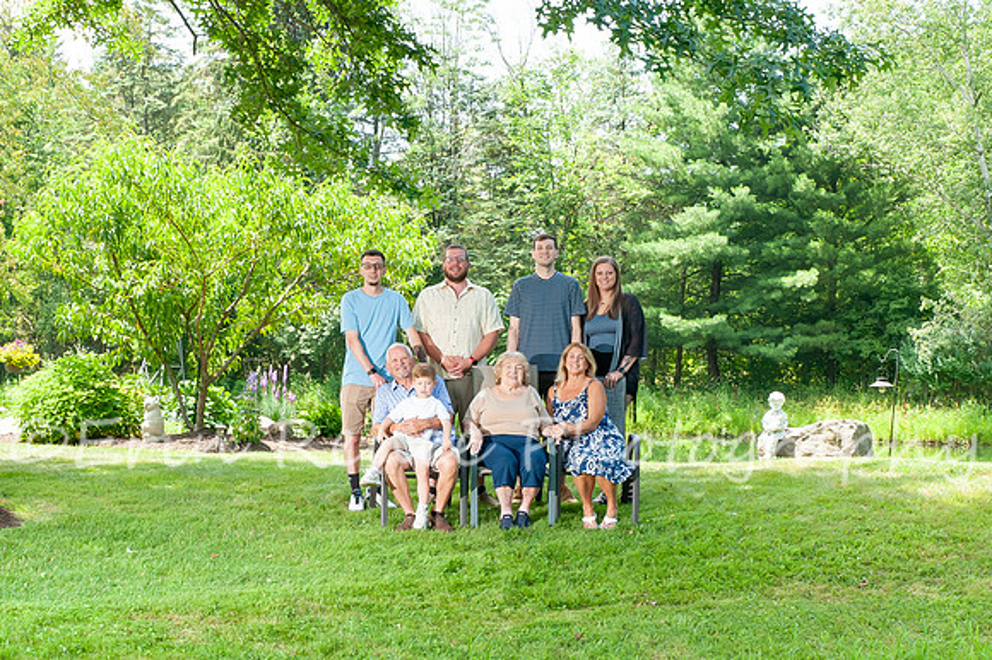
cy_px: 375
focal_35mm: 74
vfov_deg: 18.4
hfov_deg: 27.4
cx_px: 502
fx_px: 2032
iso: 800
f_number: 14
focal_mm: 48
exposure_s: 1/160
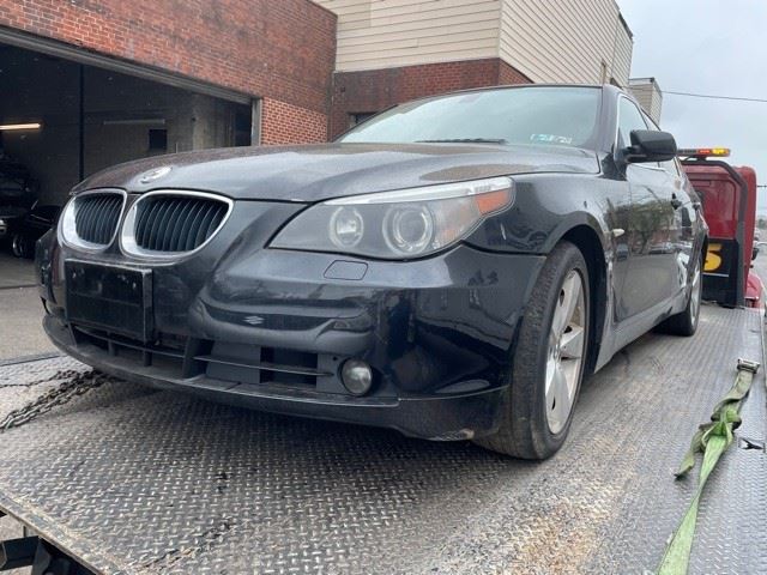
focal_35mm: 26
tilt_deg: -3.6
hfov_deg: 67.3
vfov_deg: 53.1
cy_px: 288
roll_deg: -5.8
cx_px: 384
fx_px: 576
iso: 32
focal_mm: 4.2
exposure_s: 1/895
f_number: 1.6
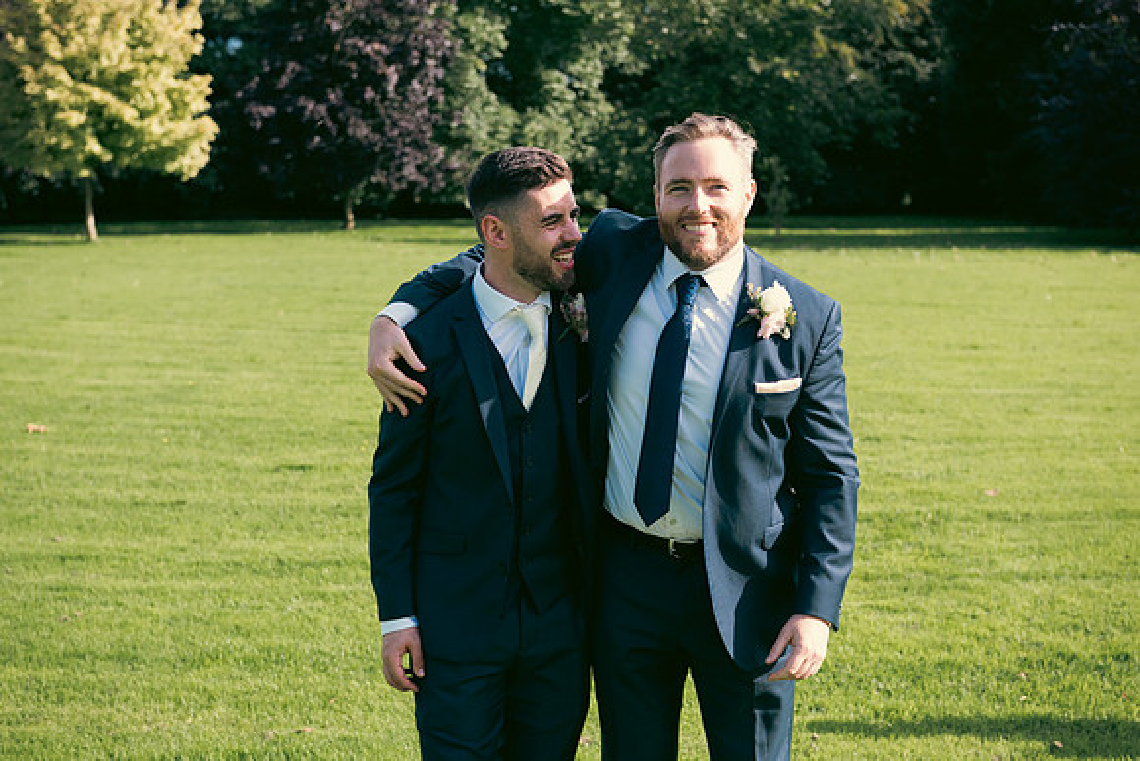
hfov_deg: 33.4
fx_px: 1900
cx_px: 570
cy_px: 380
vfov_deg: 22.6
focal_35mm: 60
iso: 200
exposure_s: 1/500
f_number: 5
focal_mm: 60
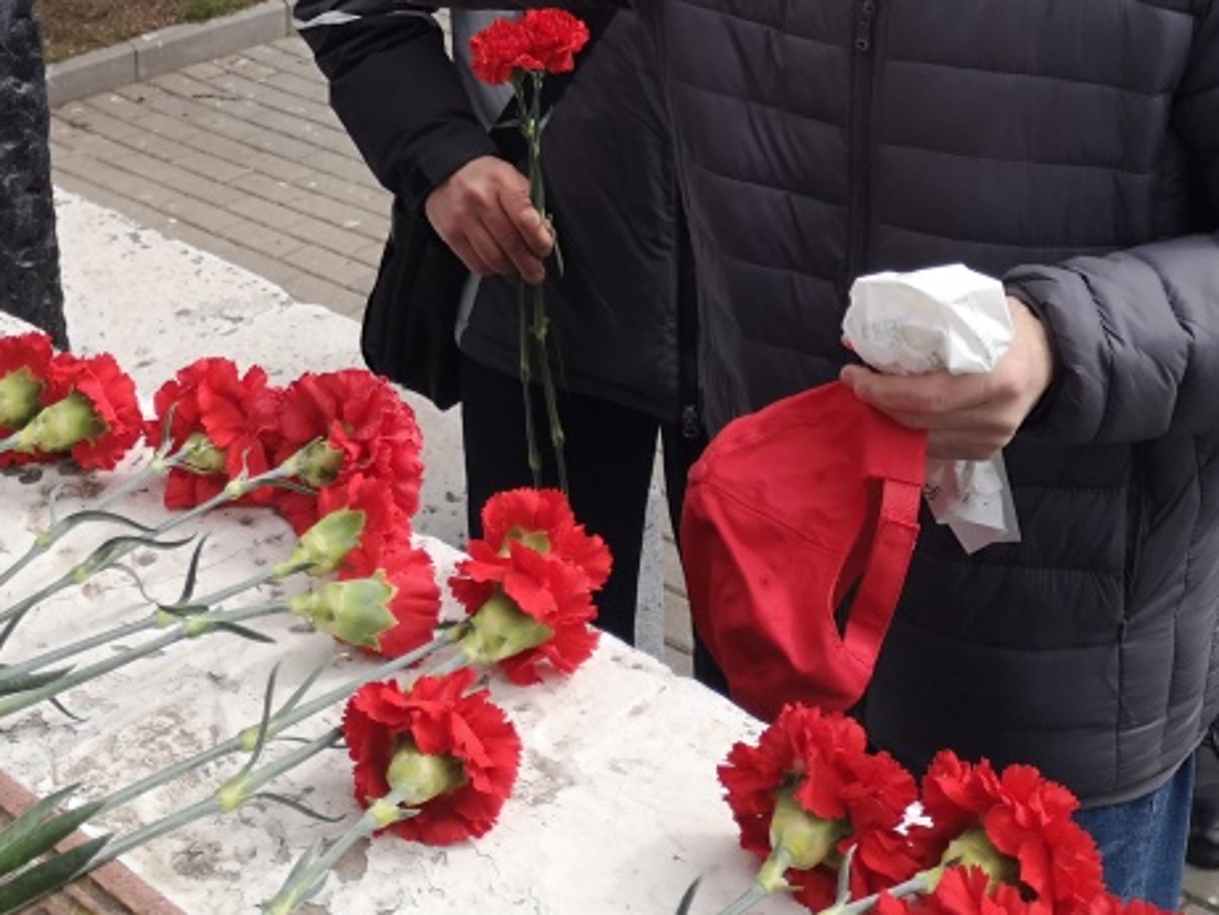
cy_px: -90
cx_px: 450
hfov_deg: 32.0
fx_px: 2113
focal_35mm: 60
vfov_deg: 23.0
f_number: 1.8
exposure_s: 1/1786
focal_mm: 3.95
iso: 50
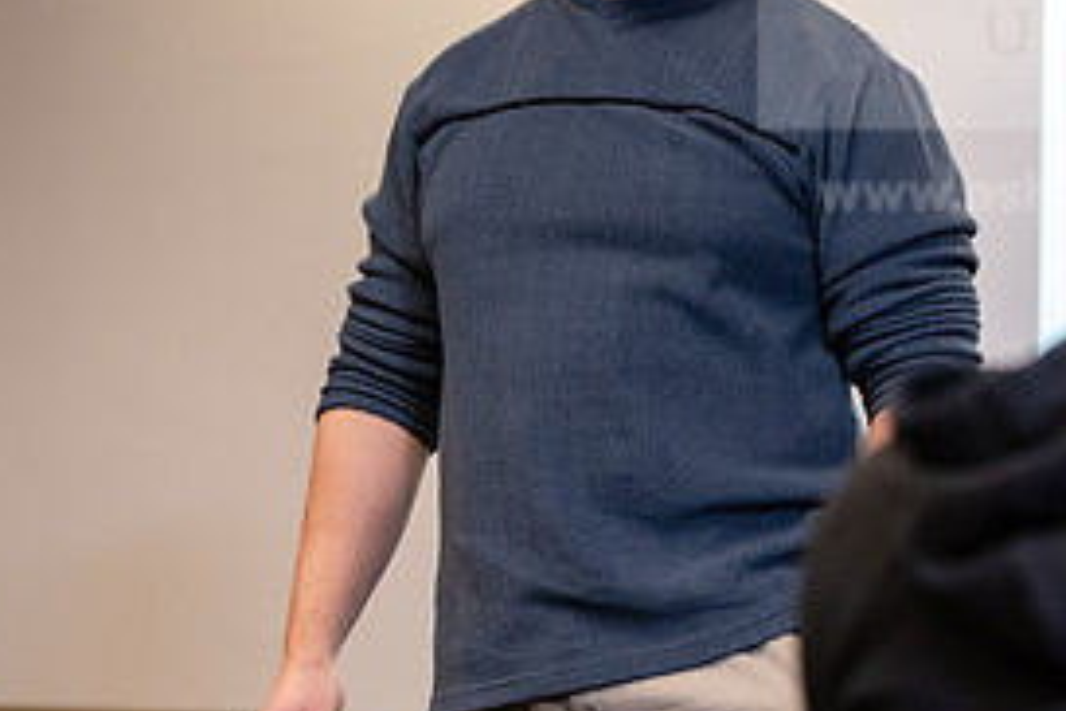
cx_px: 640
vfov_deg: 6.8
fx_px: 5981
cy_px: 275
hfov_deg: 10.2
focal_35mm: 202
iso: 2500
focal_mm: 95
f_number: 3.2
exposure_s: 1/200
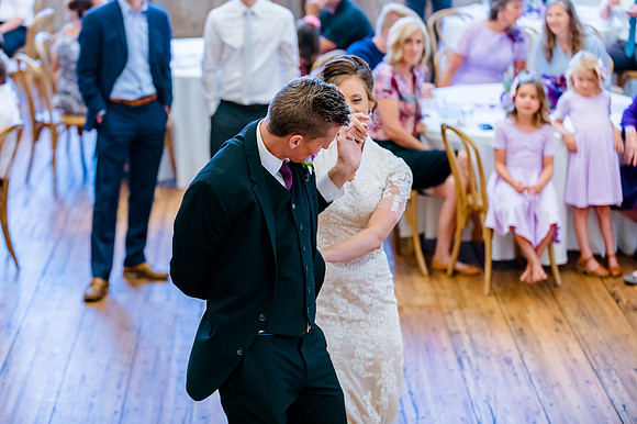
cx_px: 294
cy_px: 196
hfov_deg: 21.1
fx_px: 1712
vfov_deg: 14.1
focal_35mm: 97
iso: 2000
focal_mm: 90
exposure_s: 1/500
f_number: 2.8
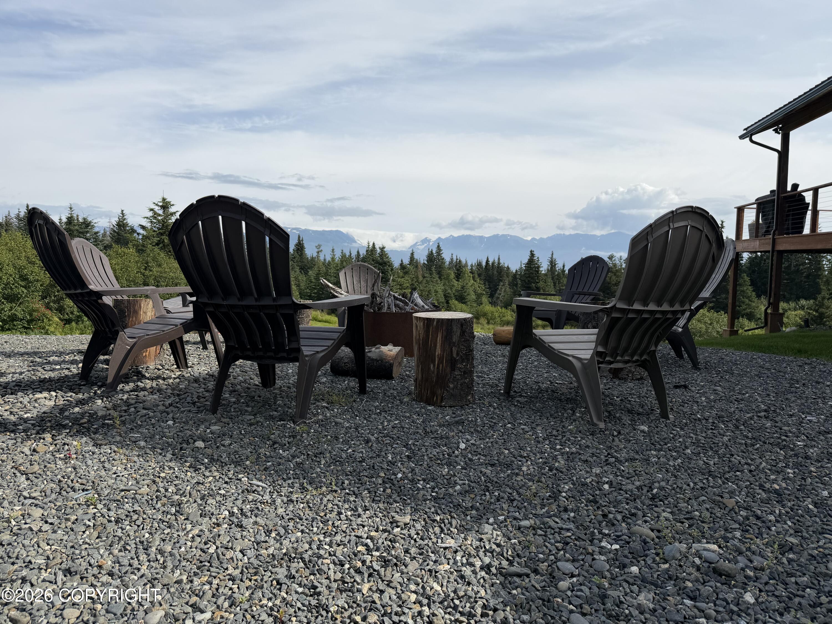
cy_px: 312
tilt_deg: -4.4
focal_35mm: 24
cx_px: 416
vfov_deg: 56.8
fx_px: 577
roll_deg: -0.4
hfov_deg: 71.6
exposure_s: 1/6711
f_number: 1.78
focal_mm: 6.76
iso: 80
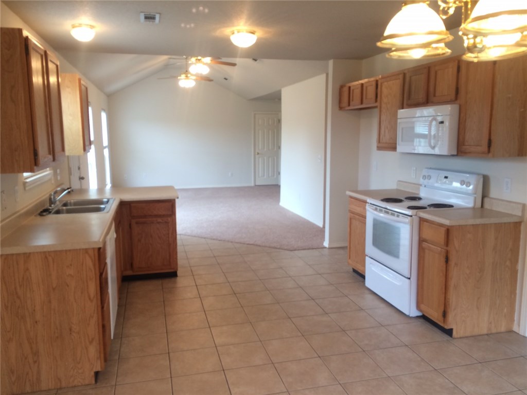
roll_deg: +0.7
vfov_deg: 48.2
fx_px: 442
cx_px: 264
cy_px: 198
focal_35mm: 29
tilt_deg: -8.5
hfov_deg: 61.7
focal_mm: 4.15
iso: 64
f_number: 2.2
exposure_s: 1/30
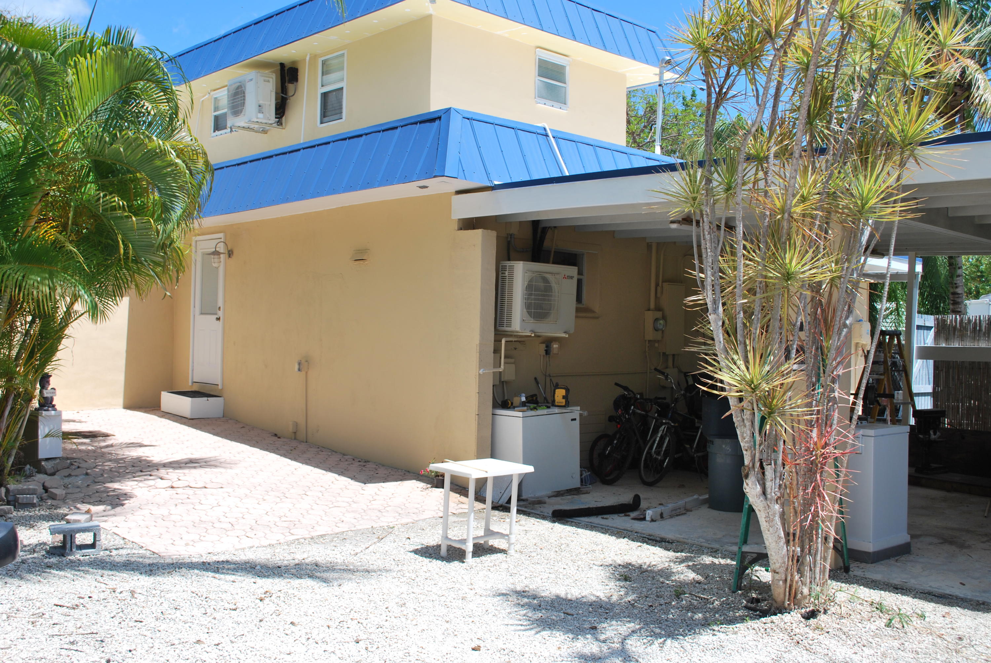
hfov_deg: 53.1
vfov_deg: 37.0
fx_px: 992
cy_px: 332
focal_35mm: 36
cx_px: 496
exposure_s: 1/250
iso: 100
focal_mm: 24
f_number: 8
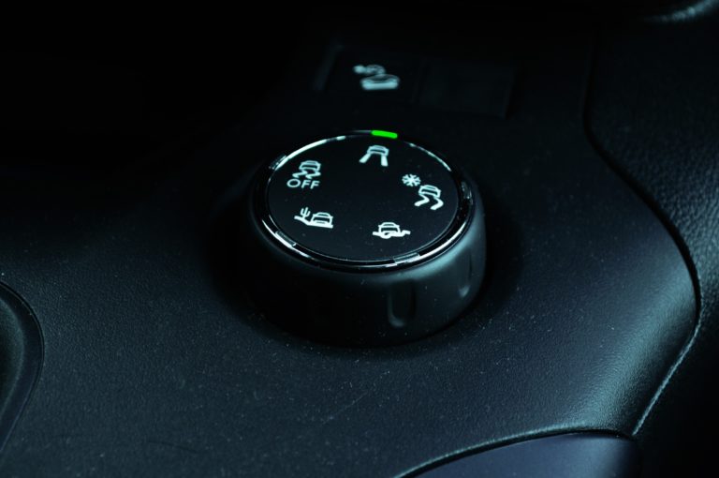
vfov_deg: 16.5
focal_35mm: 82
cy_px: 239
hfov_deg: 24.6
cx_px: 360
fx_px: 1646
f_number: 5.6
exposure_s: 1/30
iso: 1250
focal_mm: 55
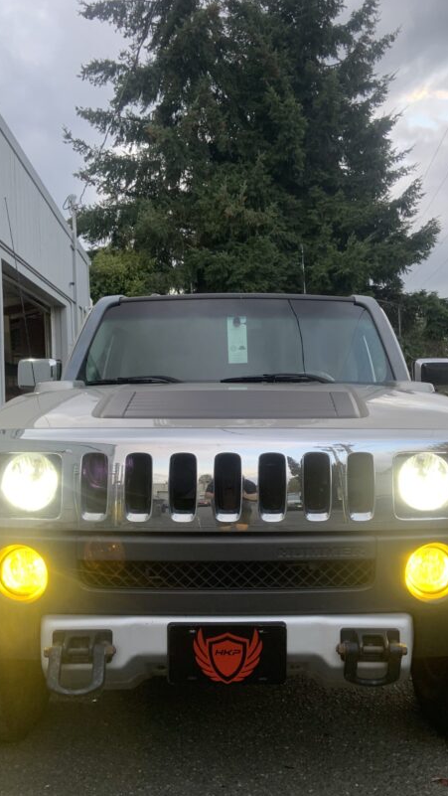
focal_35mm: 33
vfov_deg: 59.3
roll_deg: +2.4
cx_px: 245
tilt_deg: +0.3
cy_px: 443
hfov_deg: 35.6
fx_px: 696
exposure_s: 1/60
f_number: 1.8
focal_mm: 4.25
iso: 64
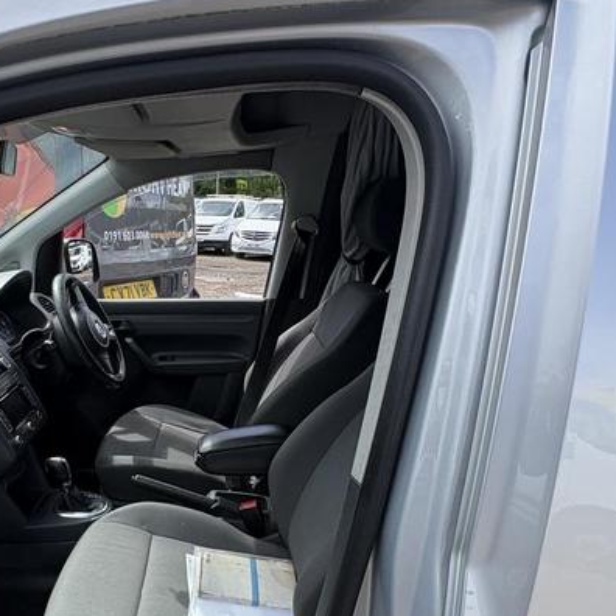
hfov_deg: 56.1
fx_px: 564
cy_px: 411
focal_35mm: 28
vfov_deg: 56.1
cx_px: 204
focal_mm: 2.22
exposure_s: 1/428
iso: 40
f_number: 2.2
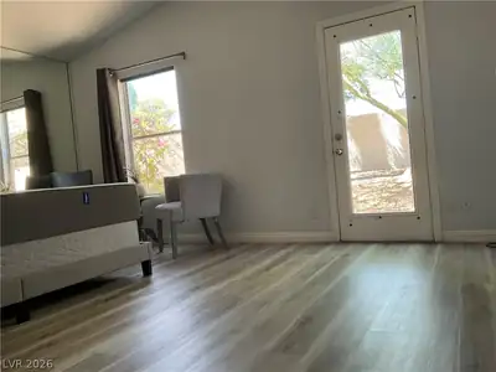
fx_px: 416
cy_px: 186
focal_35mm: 29
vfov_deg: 48.2
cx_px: 248
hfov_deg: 61.7
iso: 50
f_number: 1.8
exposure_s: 1/120
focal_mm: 3
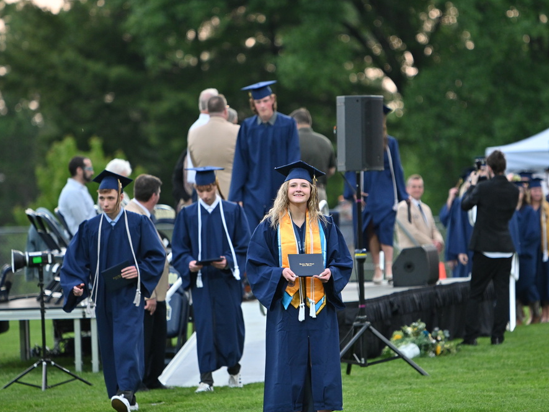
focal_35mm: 326
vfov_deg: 4.6
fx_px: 5171
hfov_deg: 6.1
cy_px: 206
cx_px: 302
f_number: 2.8
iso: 1250
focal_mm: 200
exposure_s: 1/1000
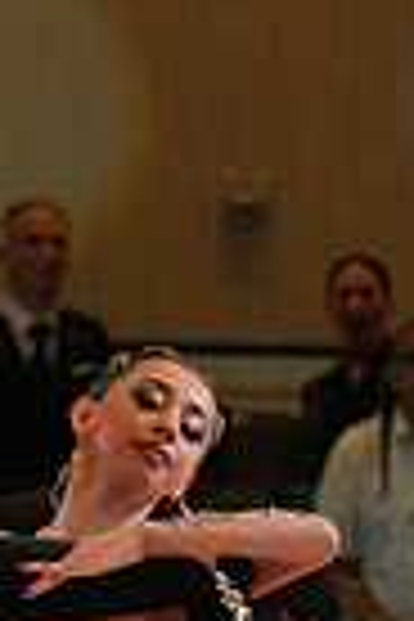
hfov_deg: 1.6
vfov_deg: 2.4
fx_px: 14523
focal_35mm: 842
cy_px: 1040
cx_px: -389
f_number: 7.1
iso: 4000
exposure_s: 1/500
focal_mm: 200
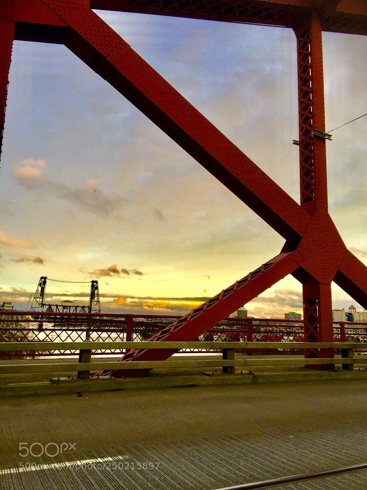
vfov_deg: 61.7
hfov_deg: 48.2
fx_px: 410
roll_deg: -4.5
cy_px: 245
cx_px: 184
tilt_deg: +12.8
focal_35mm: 29
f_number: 2.2
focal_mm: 4.15
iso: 40
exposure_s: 1/120
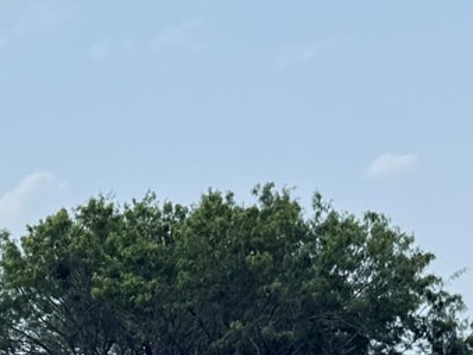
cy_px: 730
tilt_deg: -8.9
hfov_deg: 13.1
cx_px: -159
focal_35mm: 145
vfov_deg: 9.5
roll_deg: +0.1
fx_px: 1981
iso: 80
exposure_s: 1/4975
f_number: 1.78
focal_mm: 6.76
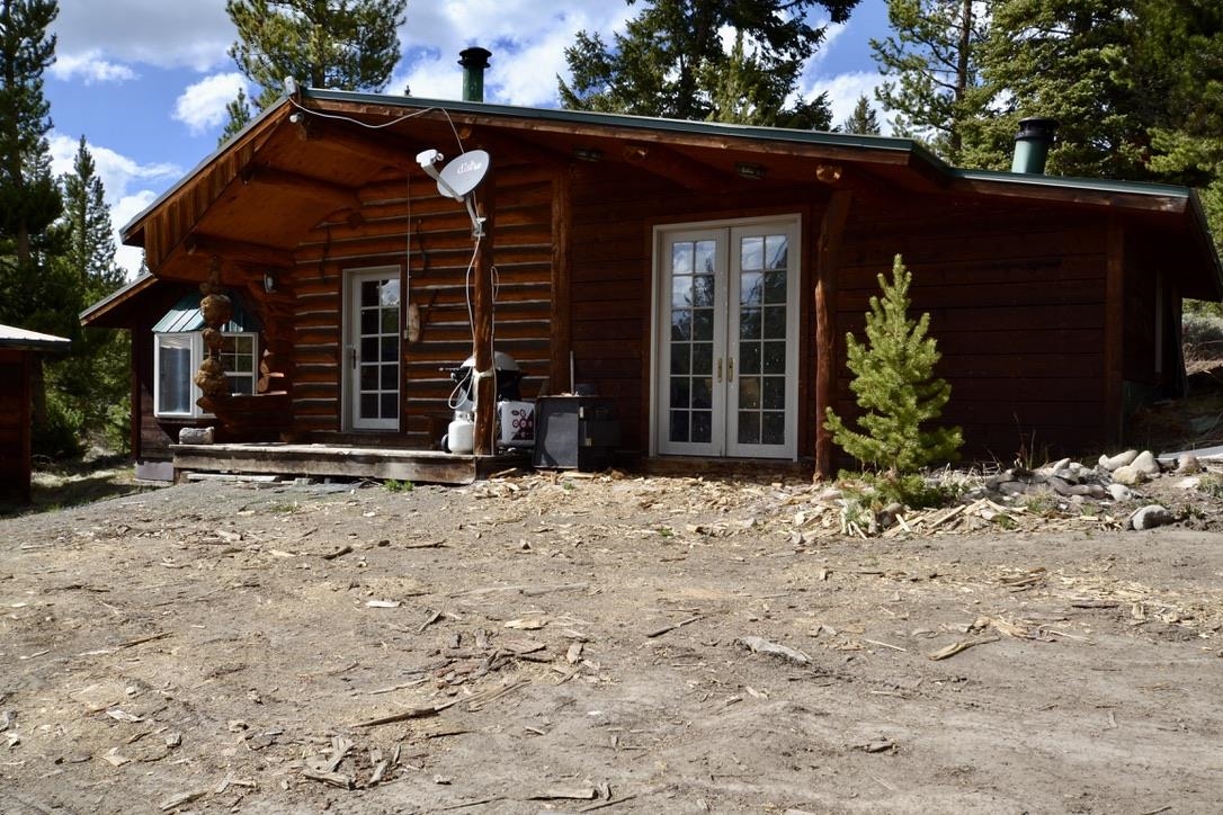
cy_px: 408
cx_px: 612
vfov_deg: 40.0
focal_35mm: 33
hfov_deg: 57.2
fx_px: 1121
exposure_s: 1/250
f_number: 8
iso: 100
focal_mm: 22
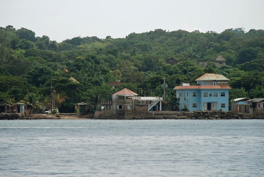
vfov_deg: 5.5
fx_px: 1833
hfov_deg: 8.2
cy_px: 68
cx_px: 123
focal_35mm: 250
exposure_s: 1/500
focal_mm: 135
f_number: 5.6
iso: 180
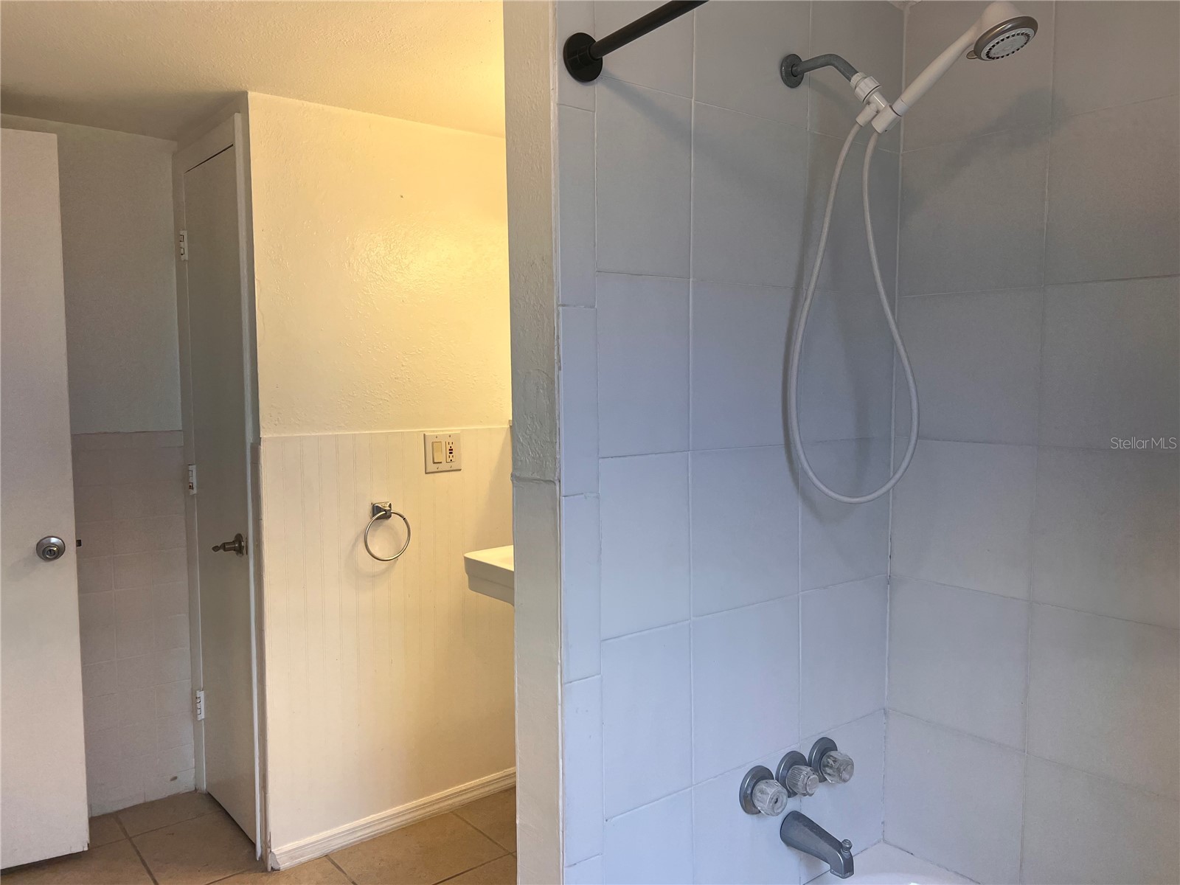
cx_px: 590
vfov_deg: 53.1
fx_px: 886
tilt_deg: -4.7
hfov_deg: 67.3
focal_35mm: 26
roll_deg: +0.4
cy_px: 442
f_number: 1.5
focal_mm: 5.7
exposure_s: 1/120
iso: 32
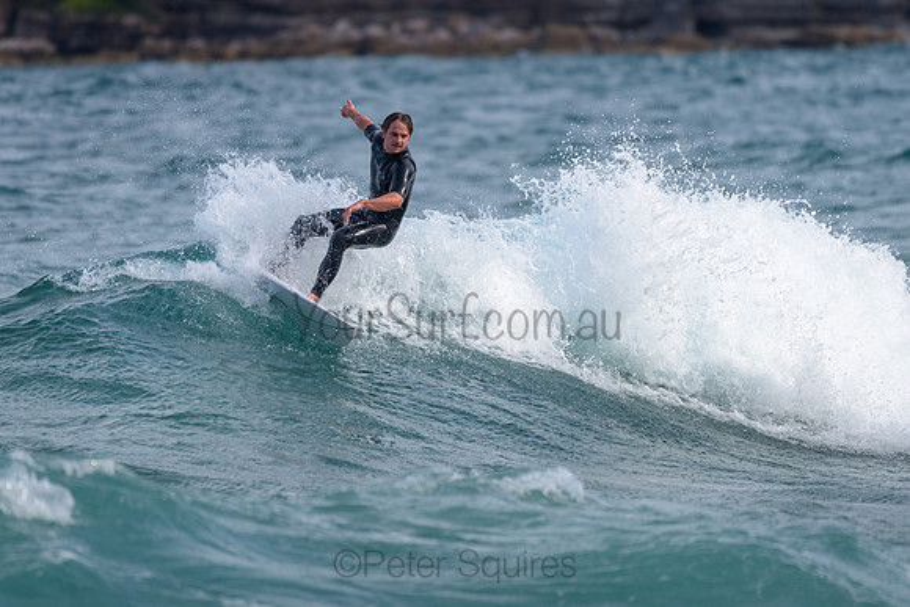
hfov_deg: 3.4
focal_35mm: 613
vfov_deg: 2.2
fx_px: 15492
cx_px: 393
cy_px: 235
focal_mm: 500
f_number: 5.6
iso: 250
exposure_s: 1/2000
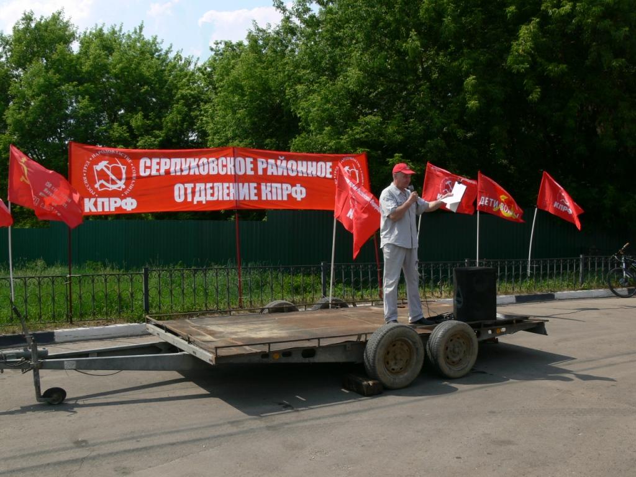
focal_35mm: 35
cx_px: 318
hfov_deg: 52.6
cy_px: 238
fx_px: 643
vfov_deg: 40.7
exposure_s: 1/400
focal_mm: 7.4
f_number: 5.6
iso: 80
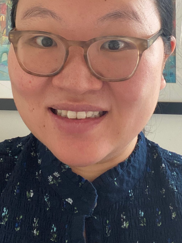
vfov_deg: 32.5
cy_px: 37
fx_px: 399
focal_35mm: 57
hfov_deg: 25.7
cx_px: 82
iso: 250
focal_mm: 2.71
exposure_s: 1/60
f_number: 2.2
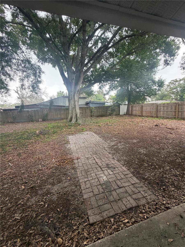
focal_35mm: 14
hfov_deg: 85.7
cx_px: 92
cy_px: 124
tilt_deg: -9.3
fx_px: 100
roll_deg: +2.6
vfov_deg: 102.1
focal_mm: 2.22
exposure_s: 1/121
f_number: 2.2
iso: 125
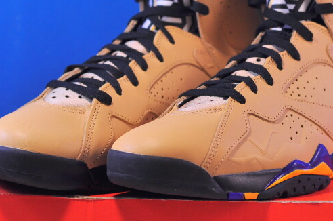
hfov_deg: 16.8
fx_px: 1126
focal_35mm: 122
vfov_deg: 11.2
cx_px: 213
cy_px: 63
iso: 250
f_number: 3.2
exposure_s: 1/250
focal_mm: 50
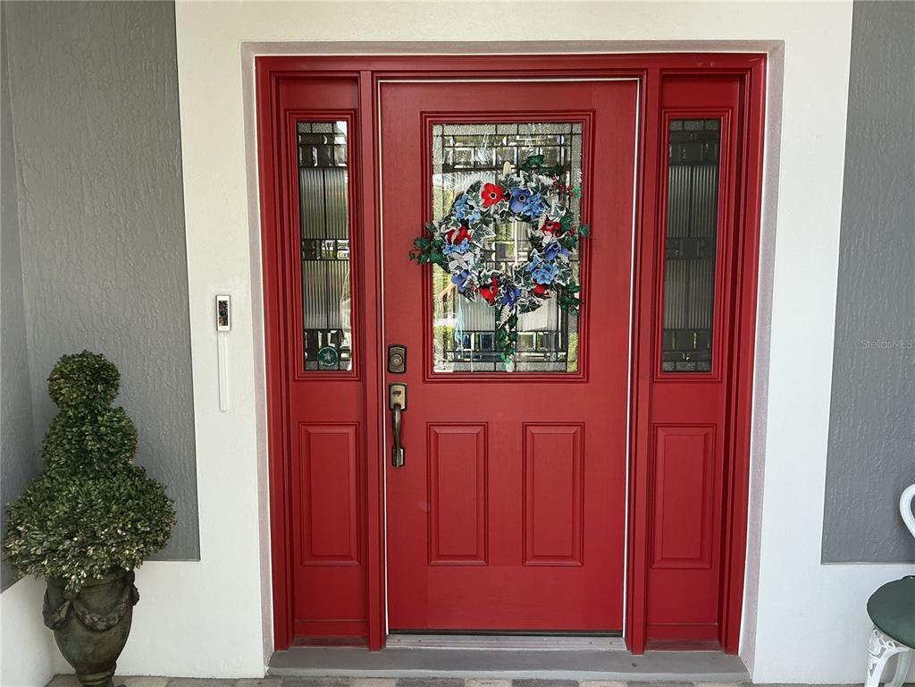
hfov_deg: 61.7
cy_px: 344
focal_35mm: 29
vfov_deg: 48.2
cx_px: 458
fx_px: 767
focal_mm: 3
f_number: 1.8
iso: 40
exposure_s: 1/120
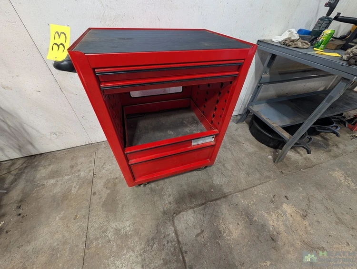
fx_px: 124
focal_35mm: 12
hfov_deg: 110.4
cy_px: 134
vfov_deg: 94.7
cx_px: 178
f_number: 1.7
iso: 59
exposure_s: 1/60
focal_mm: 2.02
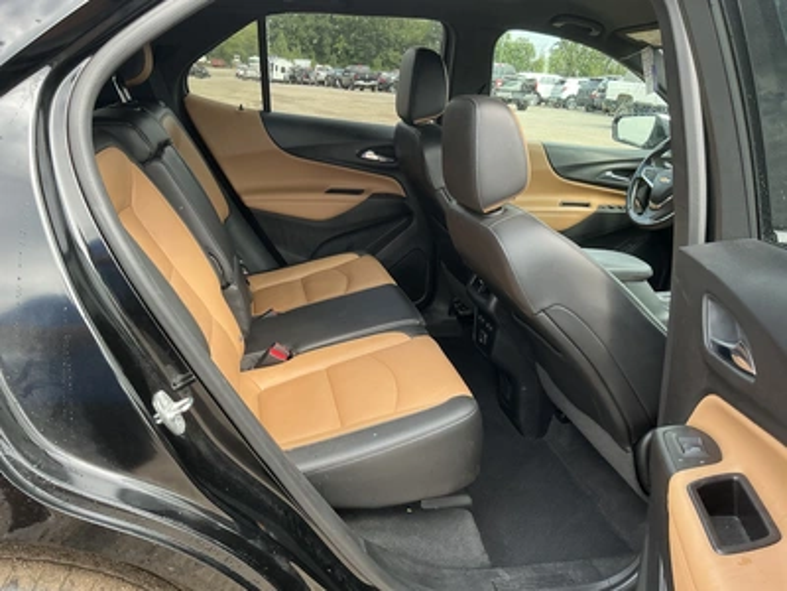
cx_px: 394
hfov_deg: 63.4
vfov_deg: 49.7
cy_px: 296
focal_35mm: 28
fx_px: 637
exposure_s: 1/129
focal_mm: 3
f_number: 1.8
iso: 25
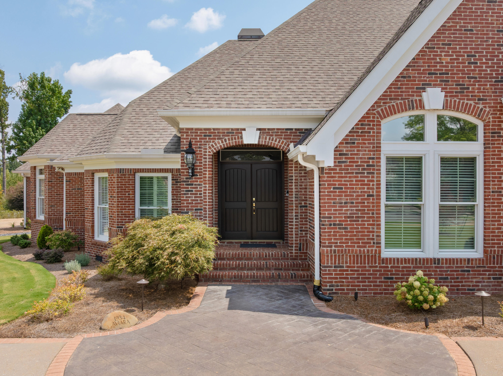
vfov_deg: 56.8
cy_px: 188
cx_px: 252
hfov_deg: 71.6
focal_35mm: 24
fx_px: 349
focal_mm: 12.29
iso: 100
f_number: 7.1
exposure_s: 1/400
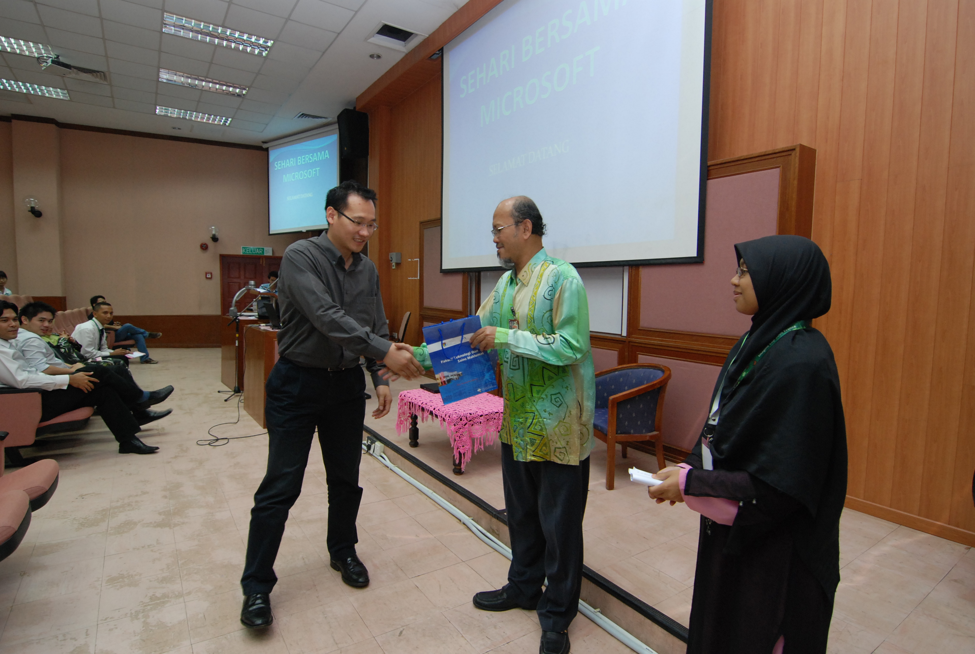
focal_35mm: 18
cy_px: 327
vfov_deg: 67.6
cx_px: 488
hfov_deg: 89.9
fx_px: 489
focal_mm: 12
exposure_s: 1/60
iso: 640
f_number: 4.5
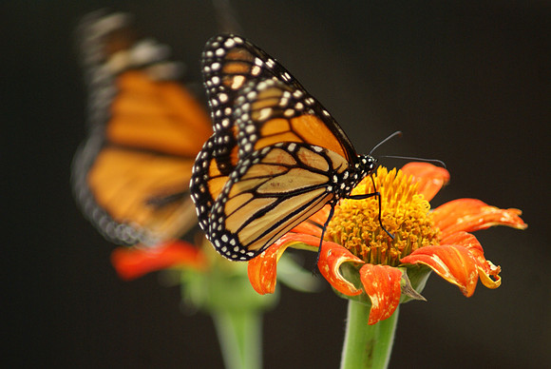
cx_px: 276
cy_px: 184
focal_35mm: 240
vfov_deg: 5.7
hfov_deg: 8.6
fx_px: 3677
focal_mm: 160
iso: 400
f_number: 5.6
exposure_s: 1/250
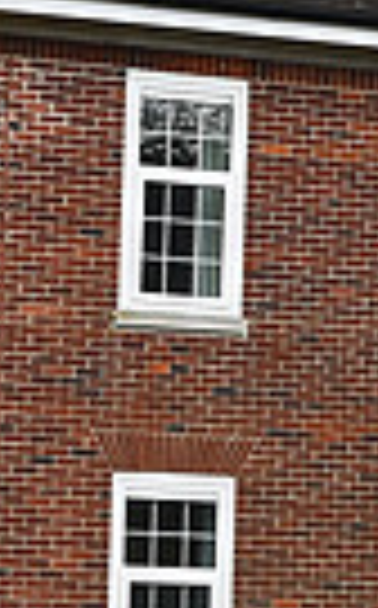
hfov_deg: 4.1
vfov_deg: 6.8
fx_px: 5076
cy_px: 491
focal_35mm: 307
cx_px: 1264
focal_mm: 70
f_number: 7.1
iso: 400
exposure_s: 1/800
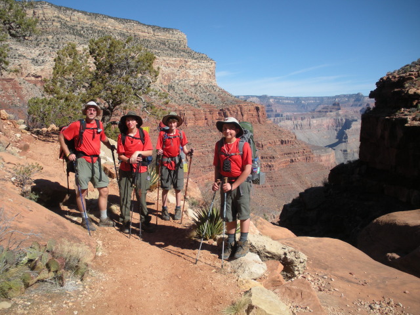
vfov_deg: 39.7
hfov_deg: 51.4
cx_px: 210
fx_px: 437
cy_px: 158
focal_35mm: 36
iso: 64
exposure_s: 1/758
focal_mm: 6.3
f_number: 3.5
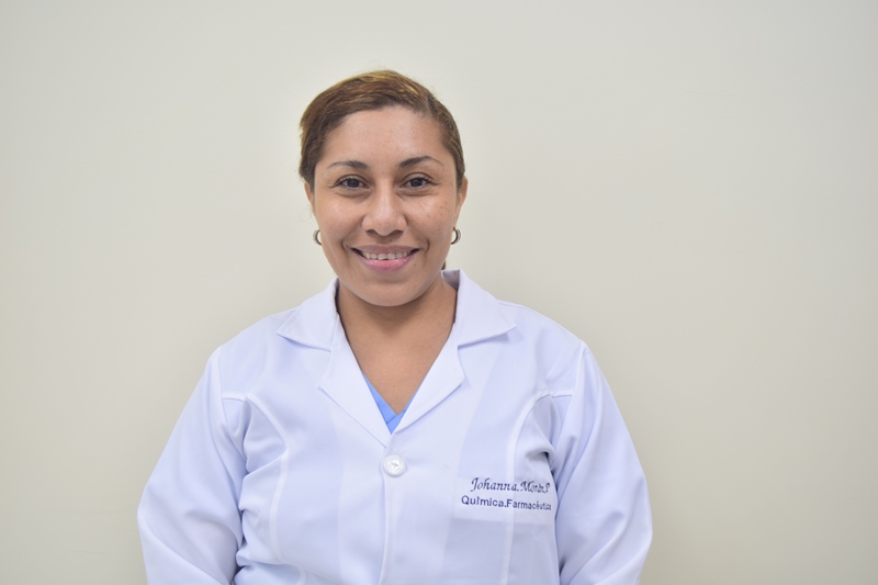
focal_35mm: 39
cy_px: 292
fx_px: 951
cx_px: 439
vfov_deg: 34.2
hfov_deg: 49.6
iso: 200
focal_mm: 26
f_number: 5
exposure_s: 1/25
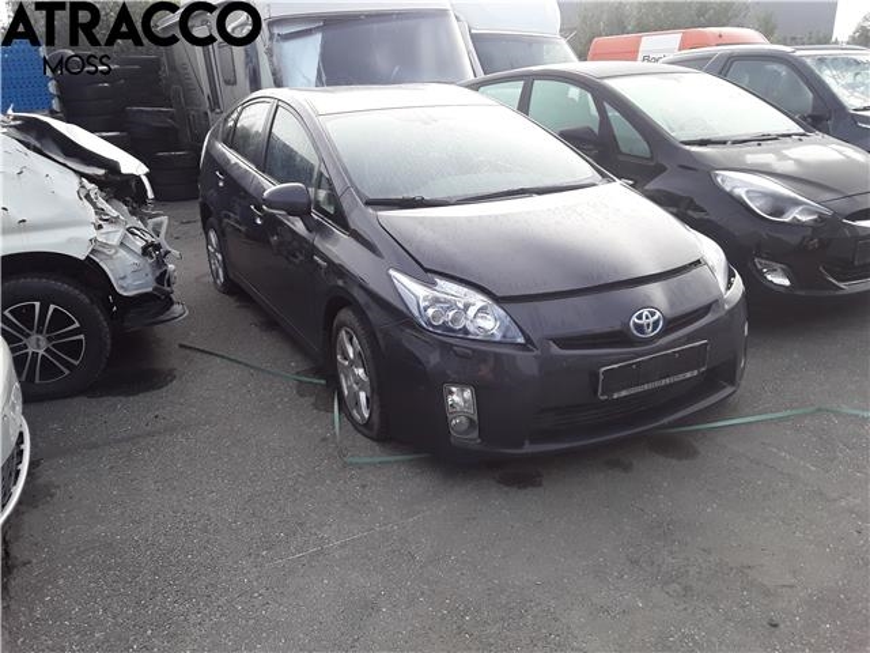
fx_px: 704
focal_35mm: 28
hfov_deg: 63.4
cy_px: 326
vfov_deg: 49.7
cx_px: 435
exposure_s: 1/460
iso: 40
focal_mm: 2.91
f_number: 1.9
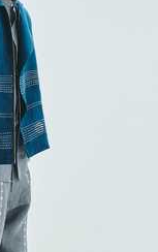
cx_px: -14
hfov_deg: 11.4
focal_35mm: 114
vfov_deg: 18.2
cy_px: 166
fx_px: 784
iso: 400
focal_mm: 52
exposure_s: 1/125
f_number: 8
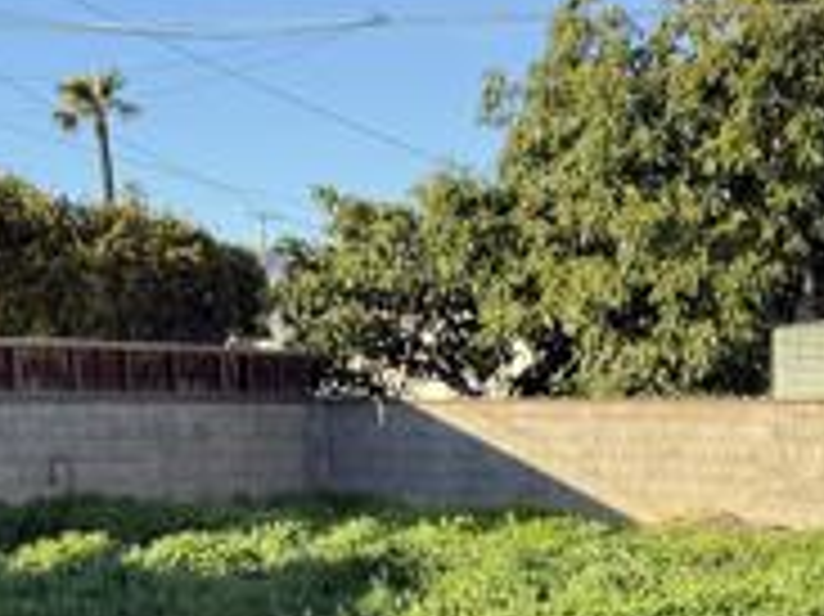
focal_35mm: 84
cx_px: 698
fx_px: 1998
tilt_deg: -11.9
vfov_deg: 16.3
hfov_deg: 22.9
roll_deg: -0.7
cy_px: 868
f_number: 1.78
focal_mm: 6.76
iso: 100
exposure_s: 1/1653
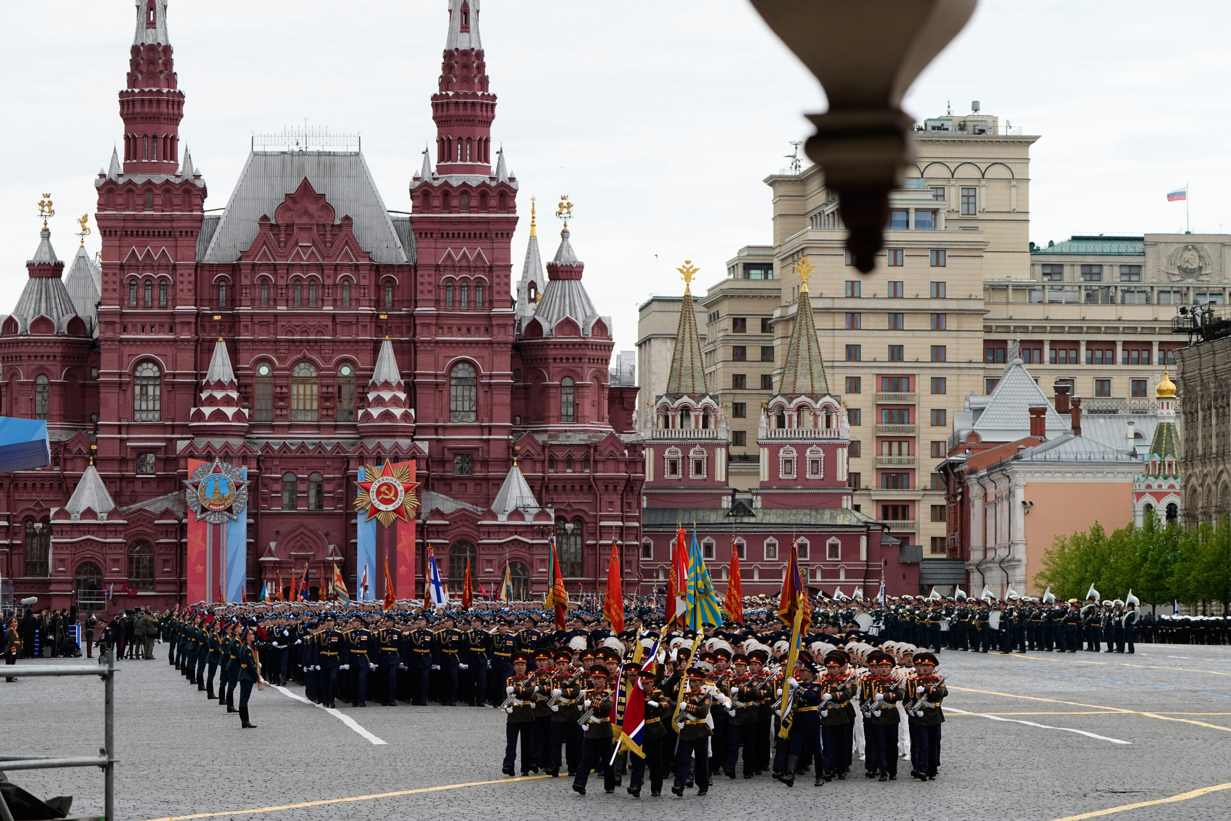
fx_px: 4787
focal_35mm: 140
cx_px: 616
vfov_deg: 9.8
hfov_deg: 14.7
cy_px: 410
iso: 2000
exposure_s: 1/1000
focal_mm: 140
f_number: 10
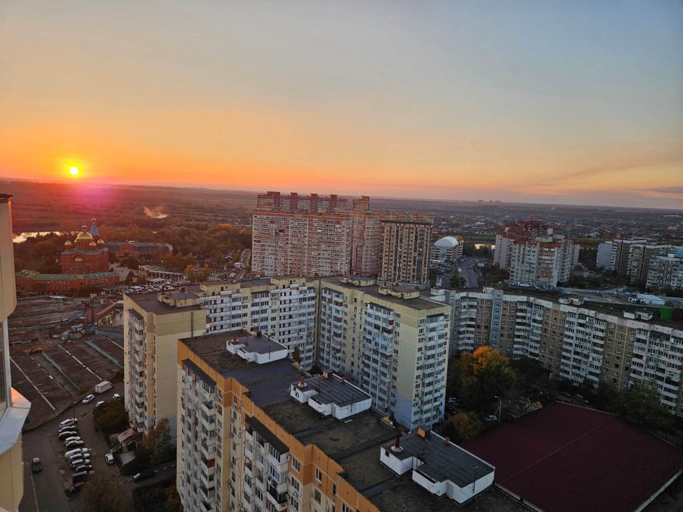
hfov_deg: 73.9
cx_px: 342
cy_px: 256
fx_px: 454
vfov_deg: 58.9
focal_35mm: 23
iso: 40
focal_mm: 5.4
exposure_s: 1/420
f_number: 1.8
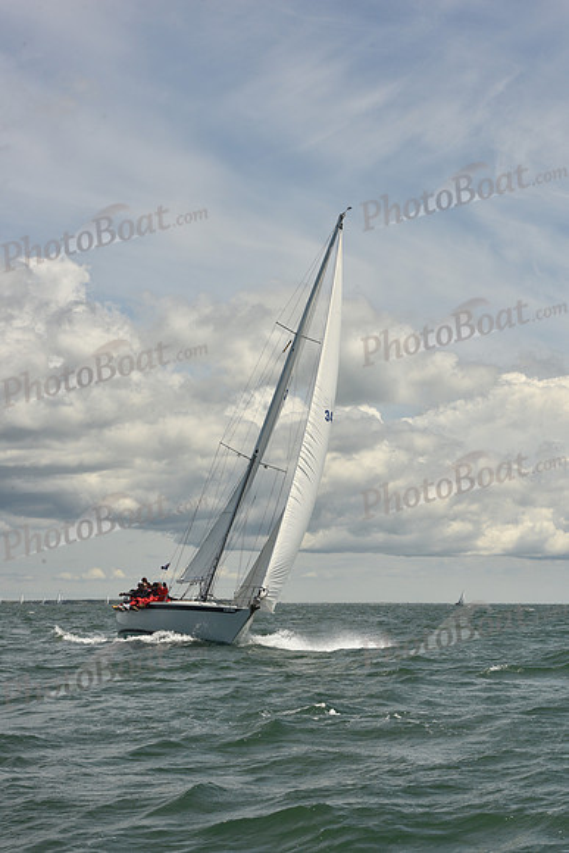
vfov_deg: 28.8
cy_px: 426
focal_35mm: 70
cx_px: 284
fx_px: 1658
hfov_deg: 19.5
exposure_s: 1/800
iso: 320
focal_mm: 70
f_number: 13
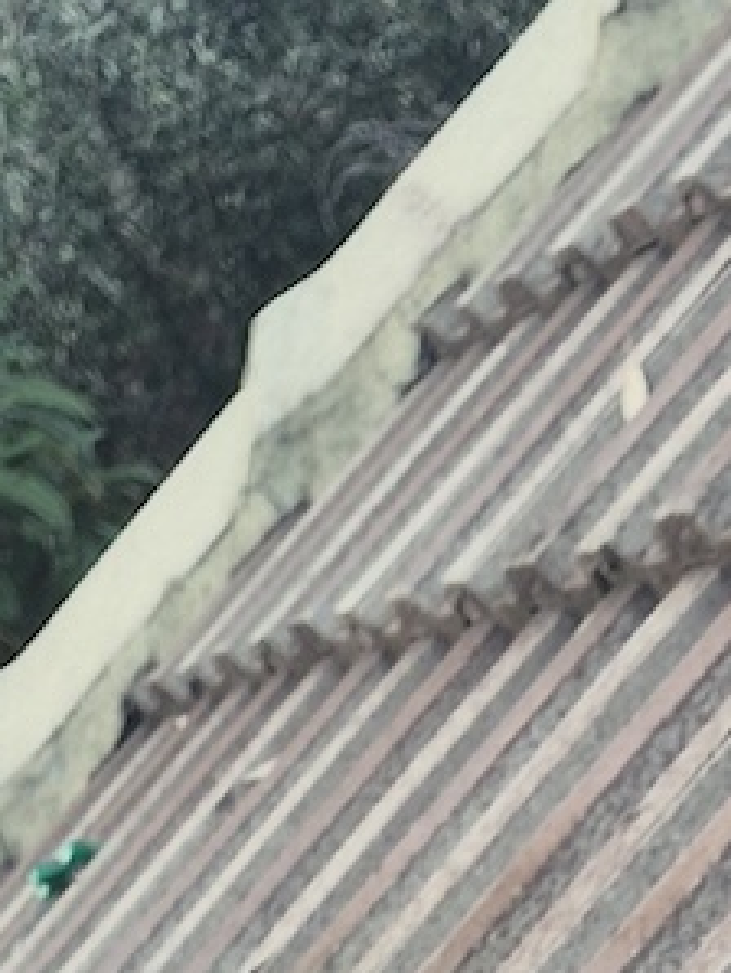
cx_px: 1018
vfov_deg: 10.7
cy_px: 2573
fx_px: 4161
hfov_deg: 9.8
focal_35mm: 148
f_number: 1.8
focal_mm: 5.4
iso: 32
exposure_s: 1/180
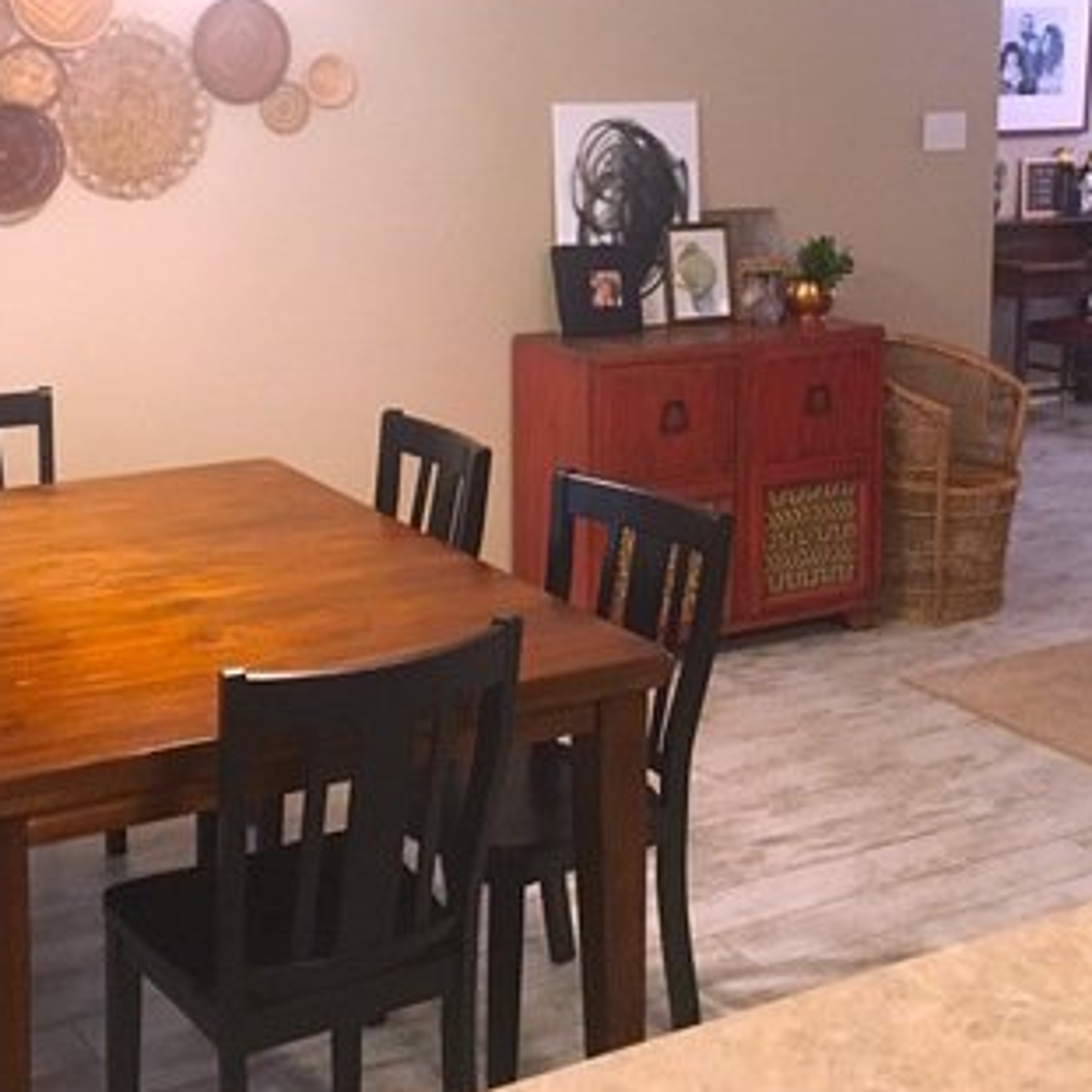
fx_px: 1963
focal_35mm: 55
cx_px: 535
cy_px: 323
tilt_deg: -8.5
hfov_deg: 31.1
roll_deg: +0.3
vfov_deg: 30.7
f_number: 2.2
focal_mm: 4.15
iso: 200
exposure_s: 1/30
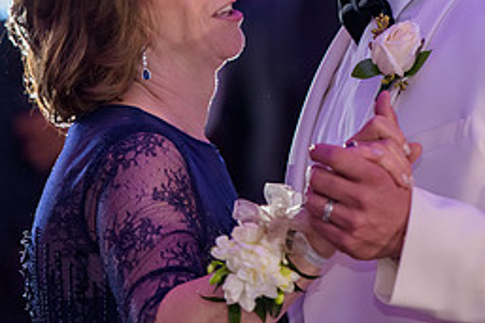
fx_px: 5479
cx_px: 442
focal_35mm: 407
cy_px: 31
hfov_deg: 5.1
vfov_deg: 3.4
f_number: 3.2
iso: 1600
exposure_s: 1/125
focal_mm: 180
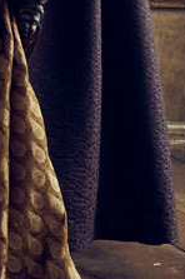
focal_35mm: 279
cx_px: -781
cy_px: -261
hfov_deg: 4.2
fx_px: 2158
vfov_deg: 7.1
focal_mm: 34.5
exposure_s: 1/100
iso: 1600
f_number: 8
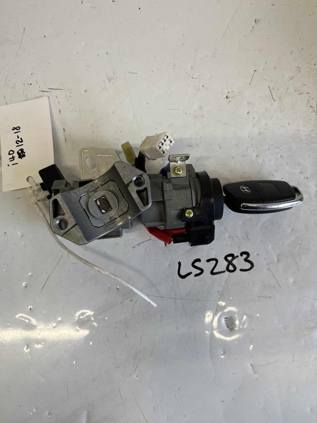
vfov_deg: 67.3
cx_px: 158
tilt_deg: -82.0
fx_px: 317
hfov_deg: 53.1
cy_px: 212
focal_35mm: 26
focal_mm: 5.1
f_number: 1.6
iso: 80
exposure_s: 1/100
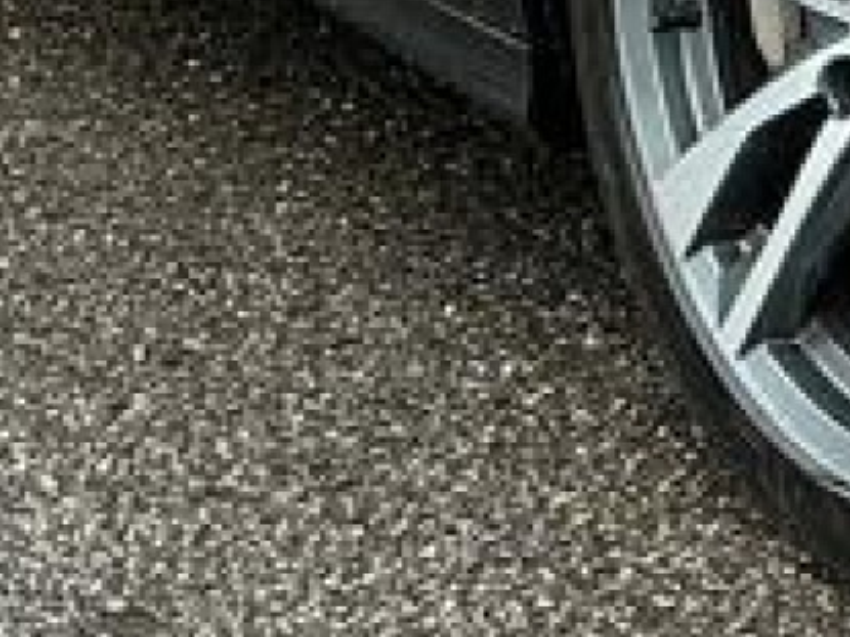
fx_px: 4689
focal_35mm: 191
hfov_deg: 9.9
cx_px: 1429
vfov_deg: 7.5
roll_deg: -0.2
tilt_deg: -9.8
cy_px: -492
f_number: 1.8
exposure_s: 1/100
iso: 25
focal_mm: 3
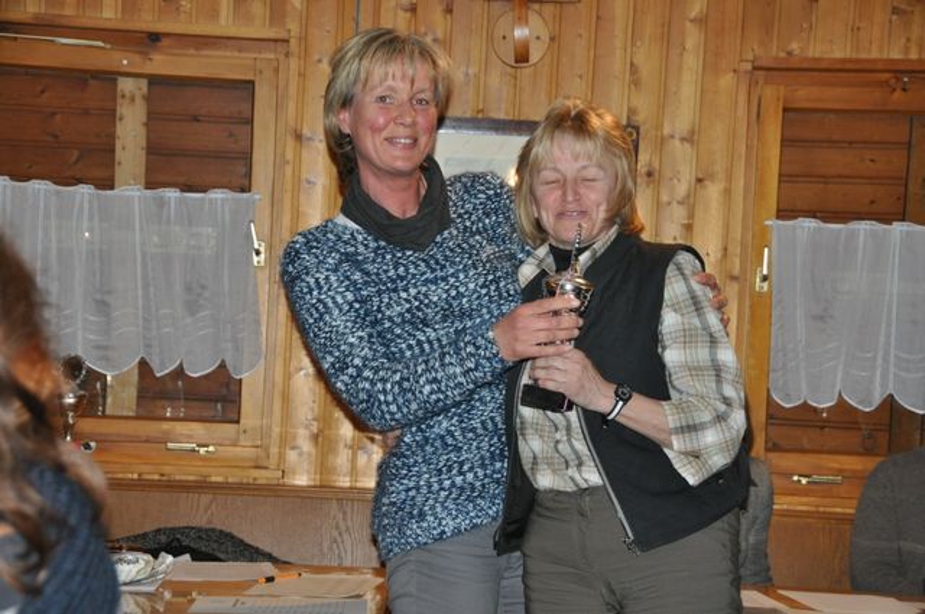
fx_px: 1925
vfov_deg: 18.1
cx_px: 462
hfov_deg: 27.0
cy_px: 307
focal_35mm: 75
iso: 800
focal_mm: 50
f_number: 4.8
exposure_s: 1/60
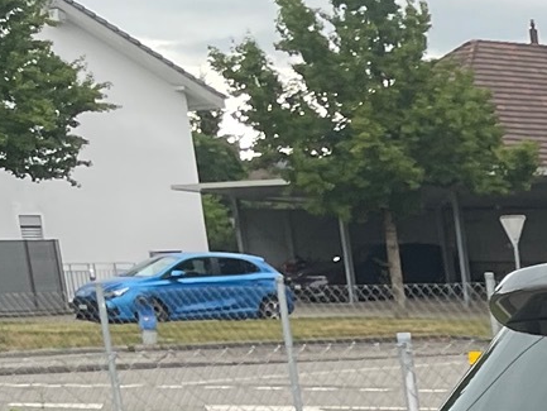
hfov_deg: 13.3
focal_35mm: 121
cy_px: 823
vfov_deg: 11.1
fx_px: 1913
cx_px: 1198
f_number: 1.6
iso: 32
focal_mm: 4.2
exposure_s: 1/335
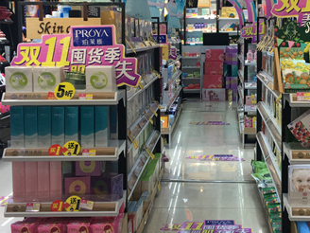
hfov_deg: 31.9
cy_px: 81
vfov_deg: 24.3
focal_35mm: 60
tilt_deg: -4.5
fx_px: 537
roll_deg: +0.1
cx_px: 207
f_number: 2.2
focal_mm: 4.15
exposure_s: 1/100
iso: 40
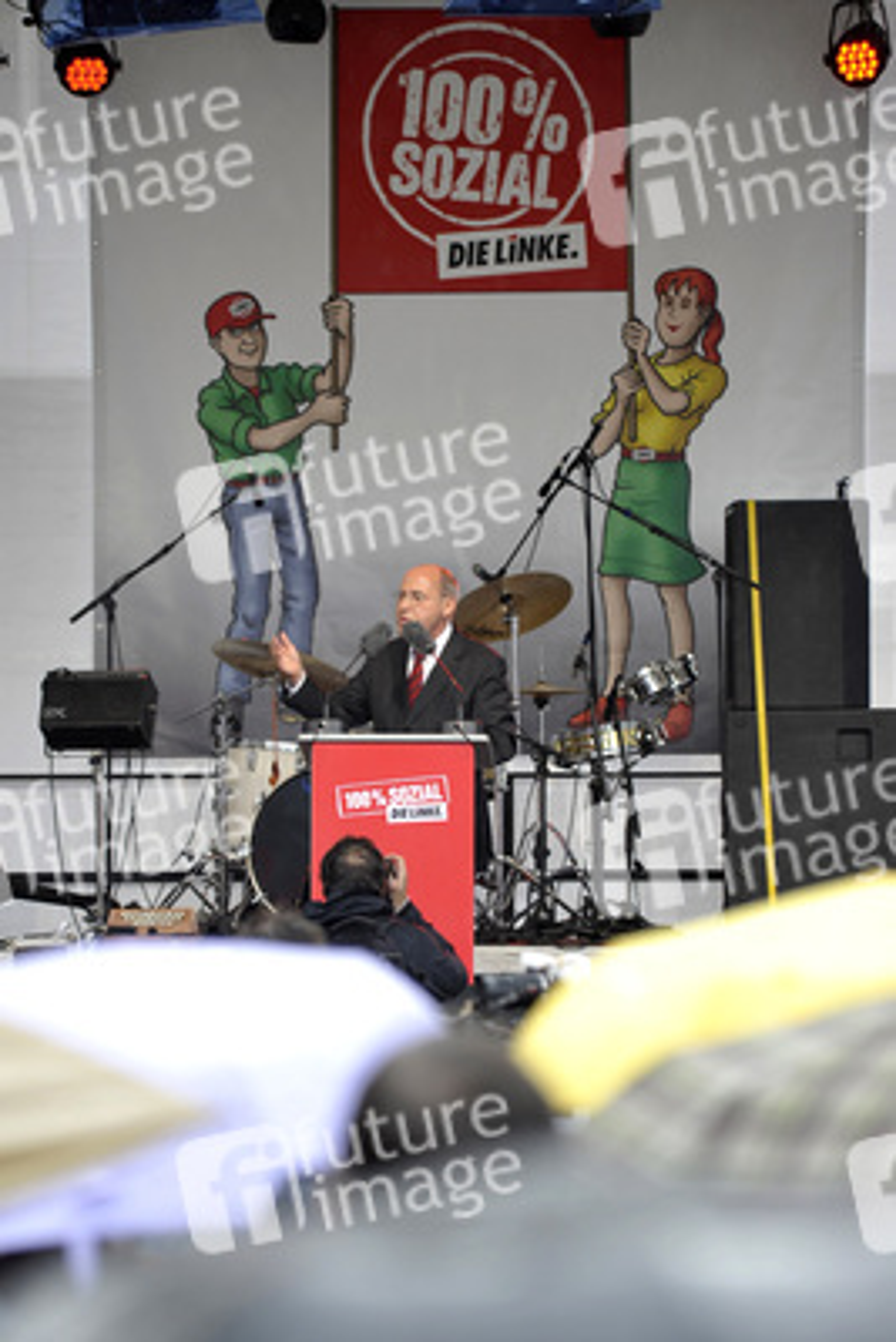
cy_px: 671
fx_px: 7460
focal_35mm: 200
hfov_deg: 6.9
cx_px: 448
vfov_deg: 10.3
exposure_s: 1/250
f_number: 5
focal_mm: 200
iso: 640
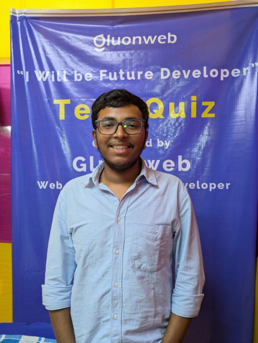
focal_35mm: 25
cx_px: 129
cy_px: 172
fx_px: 248
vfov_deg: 69.4
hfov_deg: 54.9
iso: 296
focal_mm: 5.43
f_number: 1.89
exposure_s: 1/33.3
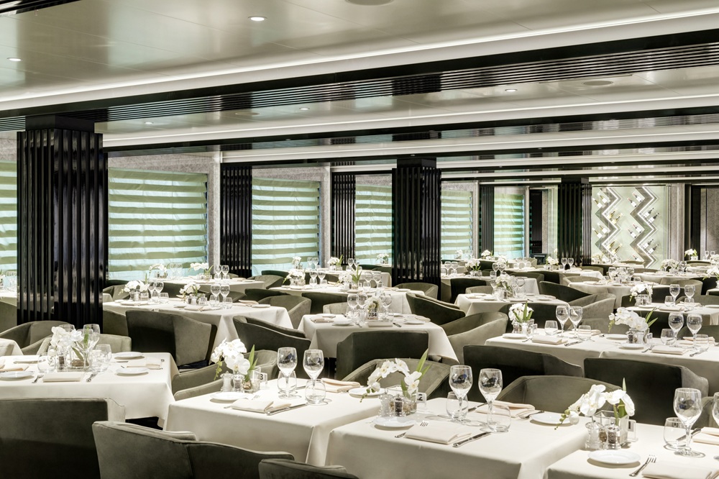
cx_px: 360
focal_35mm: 45
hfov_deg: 43.6
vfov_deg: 29.8
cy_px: 240
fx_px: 898
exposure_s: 1/2
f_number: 11
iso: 400
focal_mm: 45
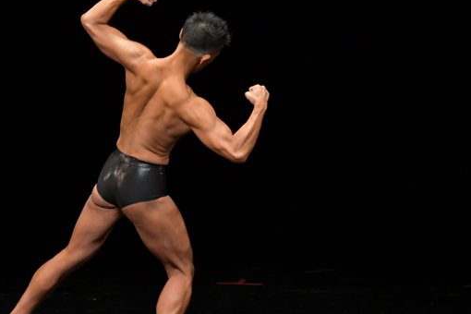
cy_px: 169
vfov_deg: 3.2
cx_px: 153
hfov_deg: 4.8
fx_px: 5665
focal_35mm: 433
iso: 3200
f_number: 5.6
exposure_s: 1/400
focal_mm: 190
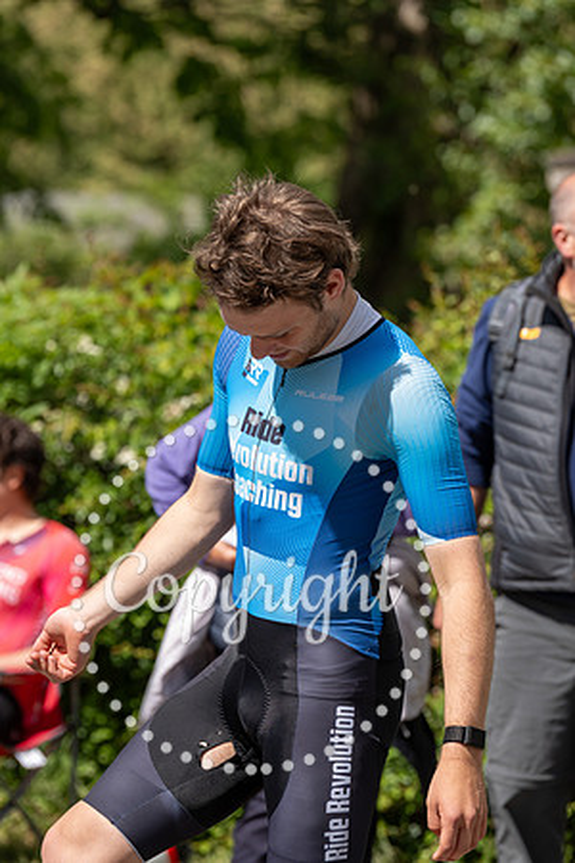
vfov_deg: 10.3
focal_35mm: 200
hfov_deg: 6.9
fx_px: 4791
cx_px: 288
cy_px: 432
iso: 250
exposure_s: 1/1000
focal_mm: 200
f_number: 5.6
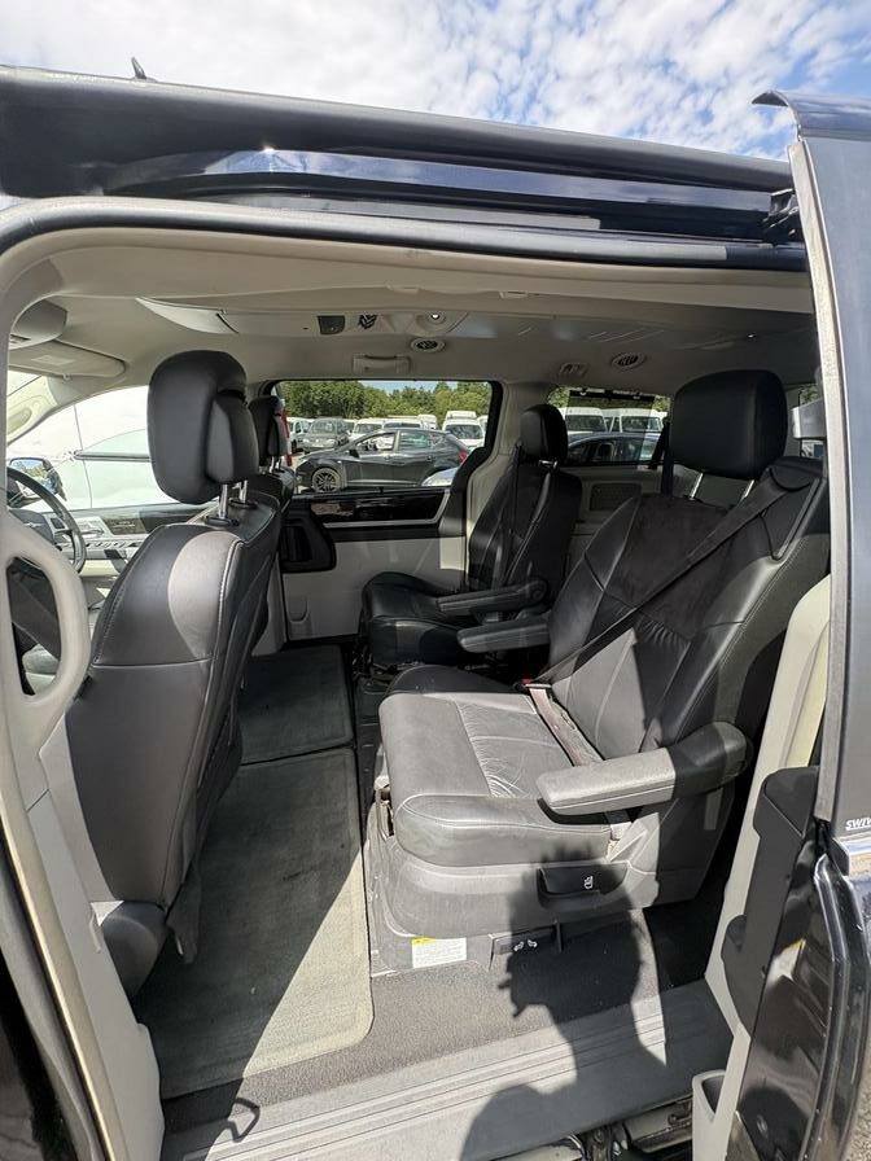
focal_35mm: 14
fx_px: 470
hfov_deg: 85.7
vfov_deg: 102.1
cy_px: 580
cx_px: 436
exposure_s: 1/233
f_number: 2.2
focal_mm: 2.22
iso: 64
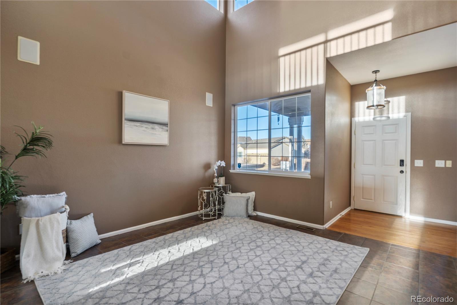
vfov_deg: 70.4
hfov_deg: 93.3
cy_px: 152
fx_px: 216
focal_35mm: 17
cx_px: 228
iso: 100
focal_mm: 17
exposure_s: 1/8
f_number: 6.3
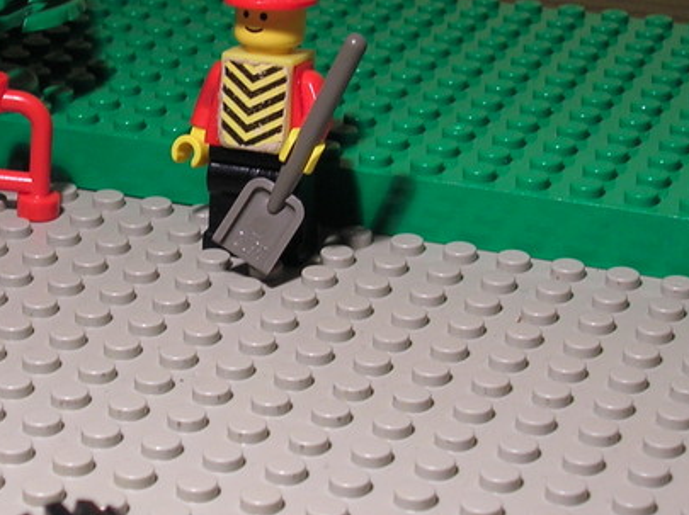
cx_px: 214
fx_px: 2207
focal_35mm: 111
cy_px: 232
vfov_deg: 13.3
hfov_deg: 17.7
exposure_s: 1/14
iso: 50
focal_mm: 8.4
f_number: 3.3
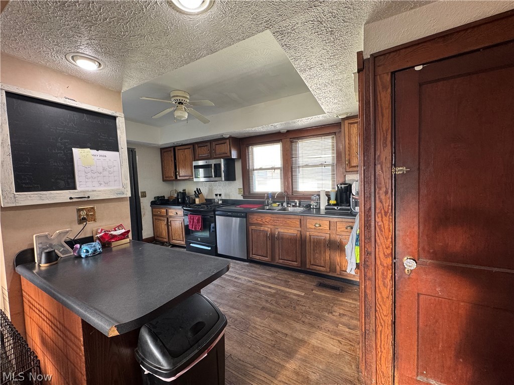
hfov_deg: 102.1
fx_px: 208
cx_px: 257
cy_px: 192
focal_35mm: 14
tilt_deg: -4.1
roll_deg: +2.3
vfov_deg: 85.7
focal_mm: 2.22
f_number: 2.2
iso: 200
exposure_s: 1/60
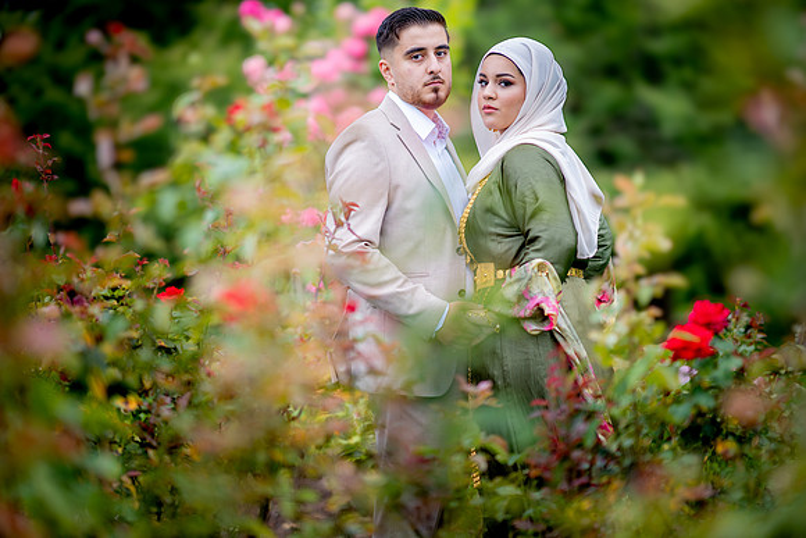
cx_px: 403
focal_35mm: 85
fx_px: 1903
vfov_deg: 16.1
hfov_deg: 23.9
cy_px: 269
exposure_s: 1/1600
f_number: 1.4
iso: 100
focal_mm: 85
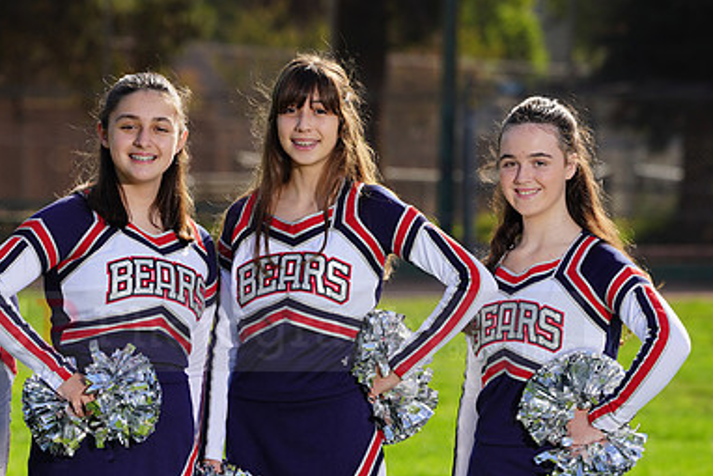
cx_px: 222
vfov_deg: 3.5
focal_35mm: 393
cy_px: 316
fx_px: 7786
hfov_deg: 5.2
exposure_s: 1/250
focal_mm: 259
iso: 100
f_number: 8
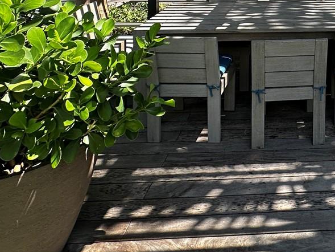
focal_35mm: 38
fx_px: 368
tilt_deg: -2.3
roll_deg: -1.0
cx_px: 323
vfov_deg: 30.8
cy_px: -64
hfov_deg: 43.2
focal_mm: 2.22
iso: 40
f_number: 2.2
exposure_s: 1/367
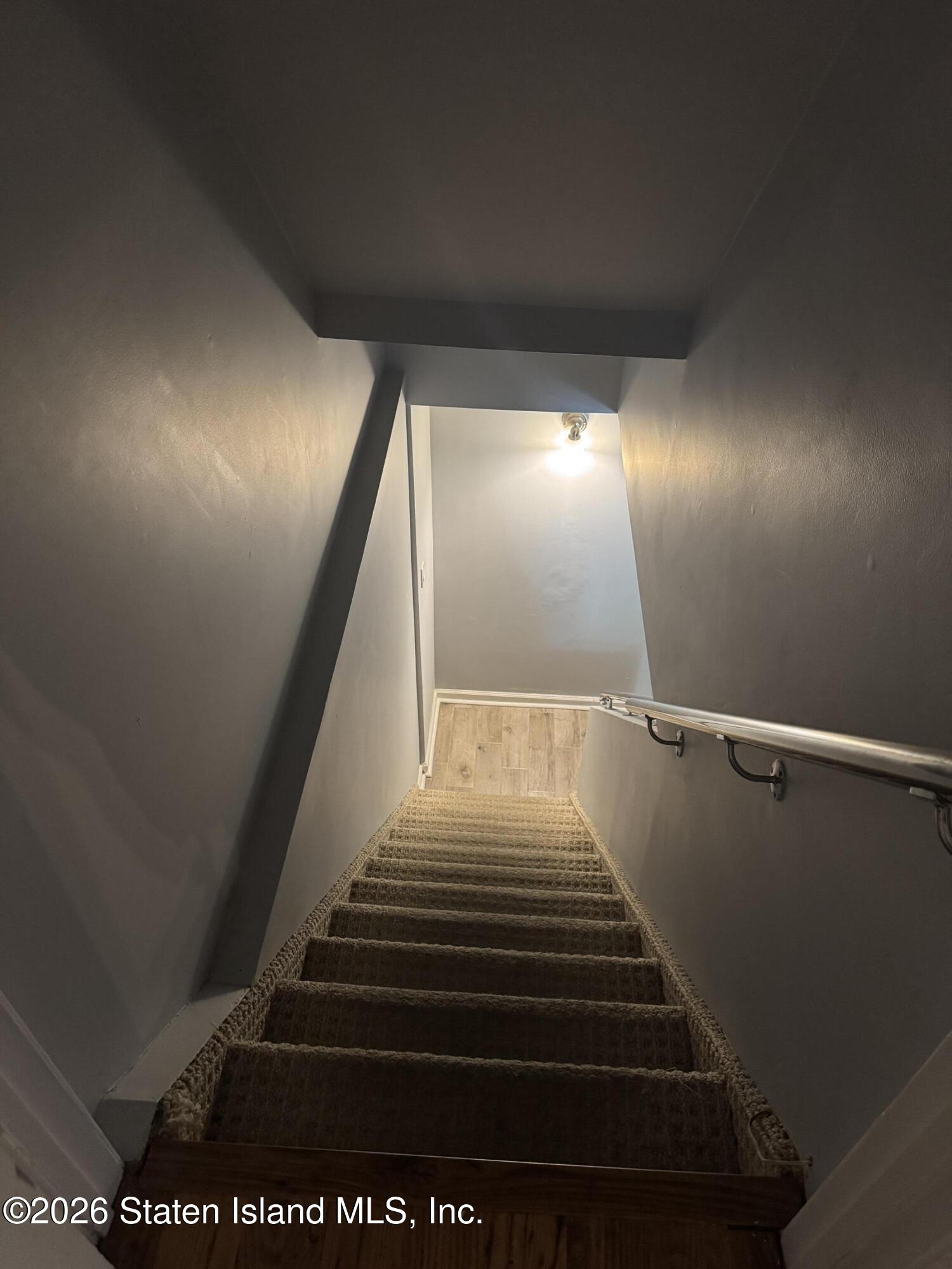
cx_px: 476
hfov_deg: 56.8
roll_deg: -0.2
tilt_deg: -42.3
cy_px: 634
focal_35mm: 24
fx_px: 880
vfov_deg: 71.6
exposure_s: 1/40
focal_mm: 6.76
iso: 800
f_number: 1.78
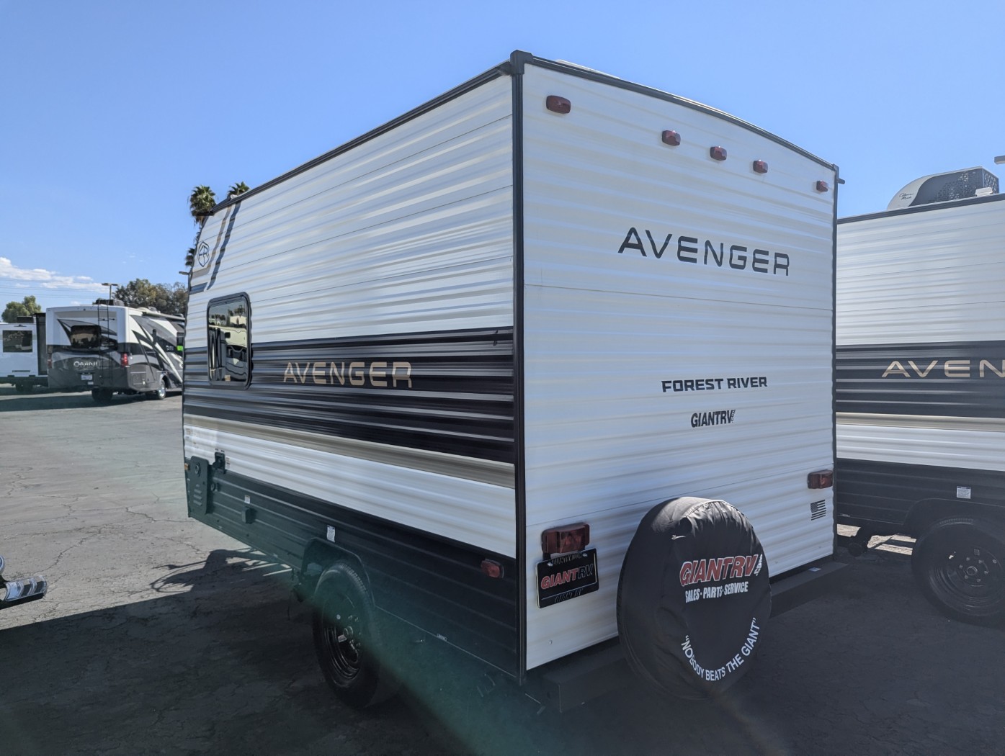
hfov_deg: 71.5
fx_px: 698
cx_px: 502
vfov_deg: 56.9
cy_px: 378
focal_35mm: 24
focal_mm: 6.81
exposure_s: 1/2410
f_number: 1.85
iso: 46
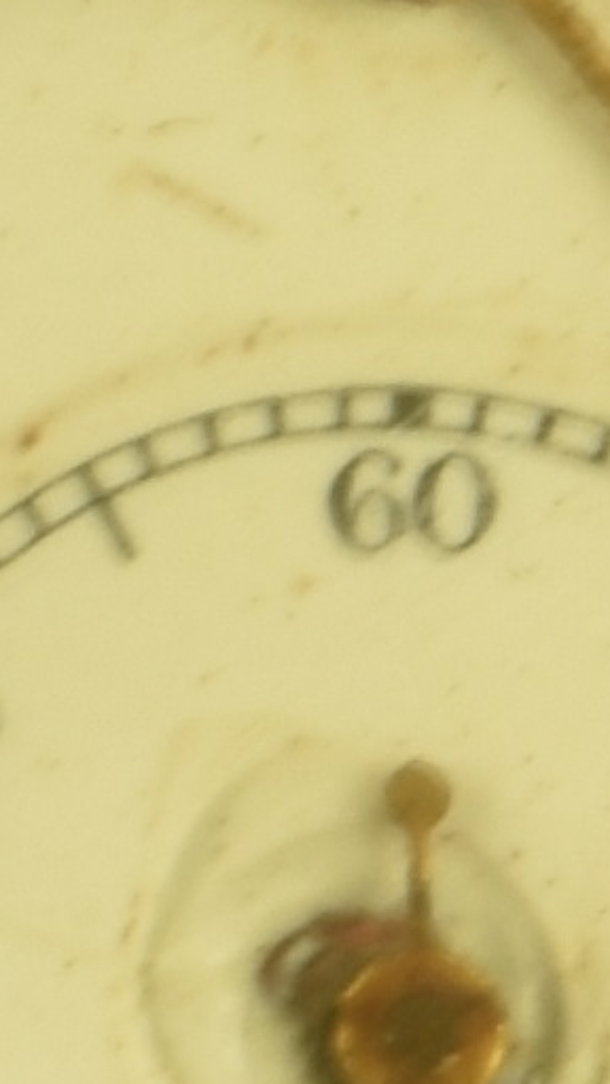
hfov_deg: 1.2
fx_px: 29792
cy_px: 24
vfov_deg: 2.1
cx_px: 480
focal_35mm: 1036
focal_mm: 85
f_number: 22
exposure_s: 1/15
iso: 100
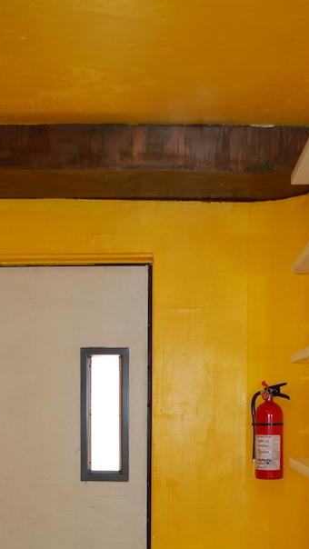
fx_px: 699
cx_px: 166
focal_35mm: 48
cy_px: 436
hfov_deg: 24.9
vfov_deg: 41.1
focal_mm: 18
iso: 200
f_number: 3.5
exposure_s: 1/60
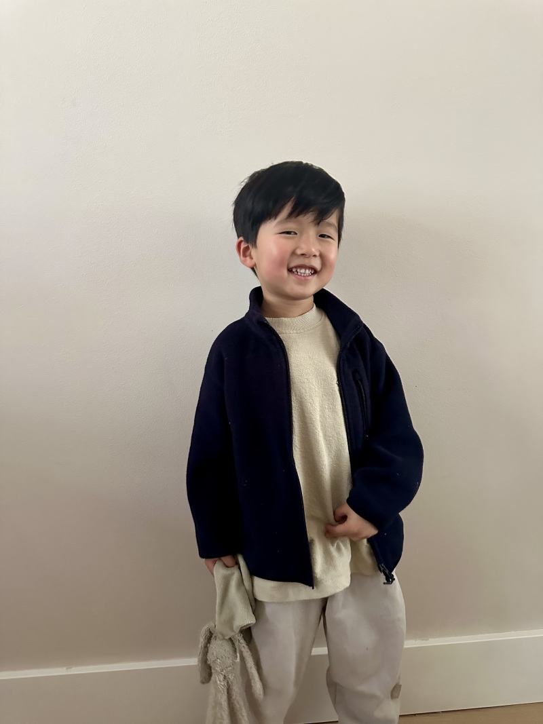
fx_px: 502
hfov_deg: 56.8
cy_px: 362
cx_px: 272
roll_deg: +1.6
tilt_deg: -4.0
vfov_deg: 71.6
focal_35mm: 24
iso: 640
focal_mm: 6.86
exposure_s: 1/60
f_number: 1.78
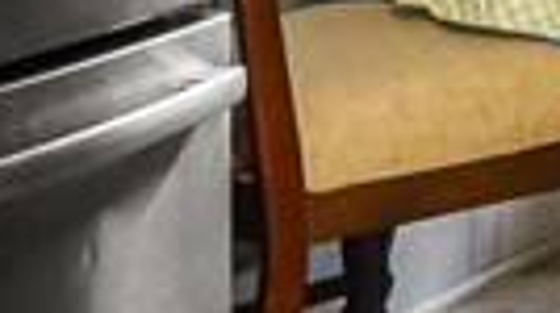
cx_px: 1247
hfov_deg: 9.2
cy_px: -313
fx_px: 3204
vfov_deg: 5.5
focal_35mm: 216
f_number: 3.5
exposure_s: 1/60
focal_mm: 13
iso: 3200
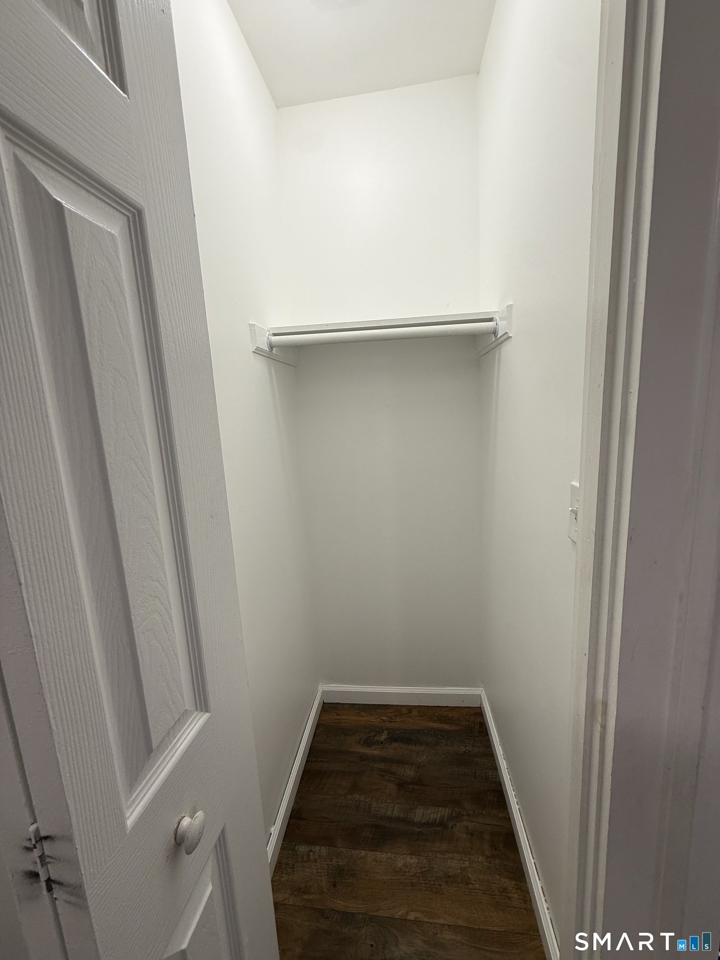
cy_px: 480
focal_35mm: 14
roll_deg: +1.5
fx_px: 388
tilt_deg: -8.8
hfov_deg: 85.7
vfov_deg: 102.1
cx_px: 360
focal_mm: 2.22
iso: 80
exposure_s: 1/120
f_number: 2.2
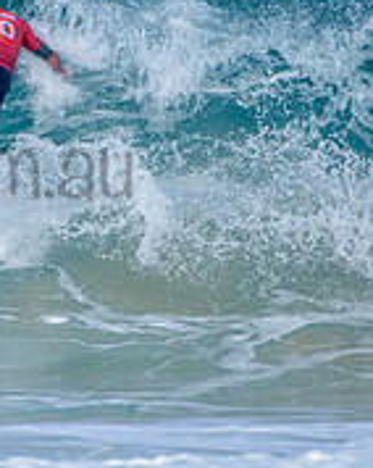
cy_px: 111
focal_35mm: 1672
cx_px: -104
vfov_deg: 1.2
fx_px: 23112
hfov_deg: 0.9
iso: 180
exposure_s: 1/2000
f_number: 5.6
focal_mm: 500
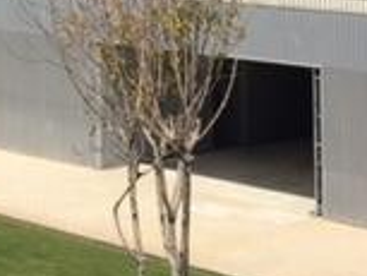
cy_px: -170
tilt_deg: +3.3
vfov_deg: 11.6
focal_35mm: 121
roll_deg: -1.6
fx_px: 1284
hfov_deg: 15.3
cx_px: -146
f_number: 2.2
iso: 32
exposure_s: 1/2825
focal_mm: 4.15
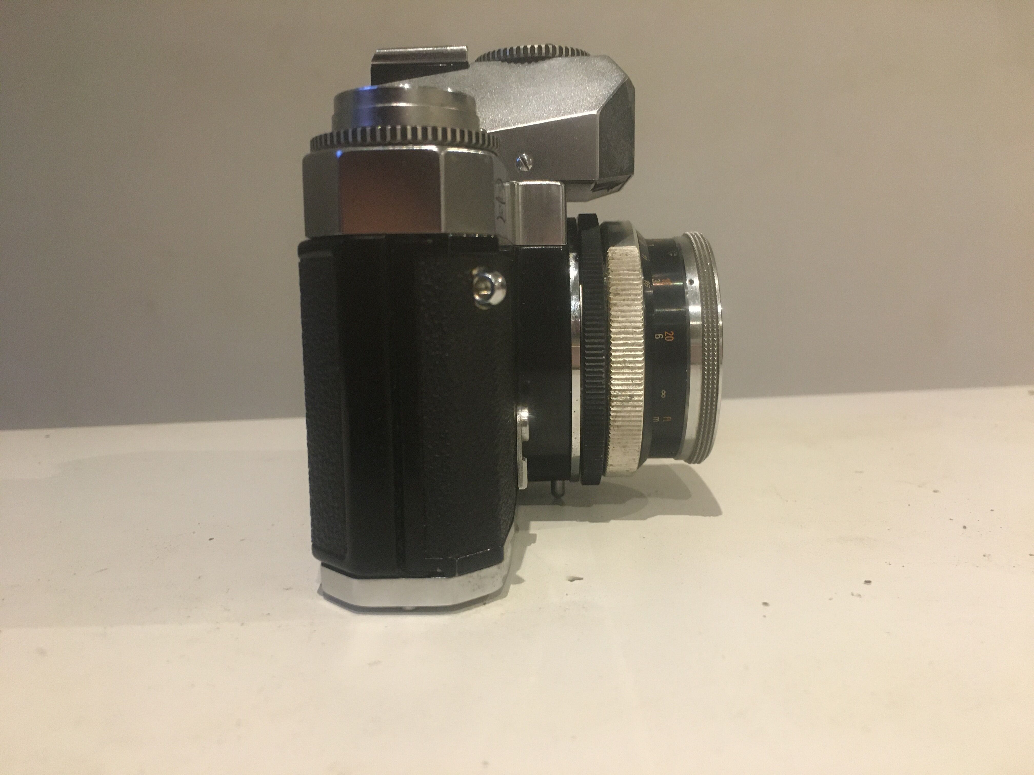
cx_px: 517
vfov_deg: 48.2
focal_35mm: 29
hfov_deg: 61.7
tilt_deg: -5.1
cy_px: 388
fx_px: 866
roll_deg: +0.6
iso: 200
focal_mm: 4.15
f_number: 2.2
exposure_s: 1/20
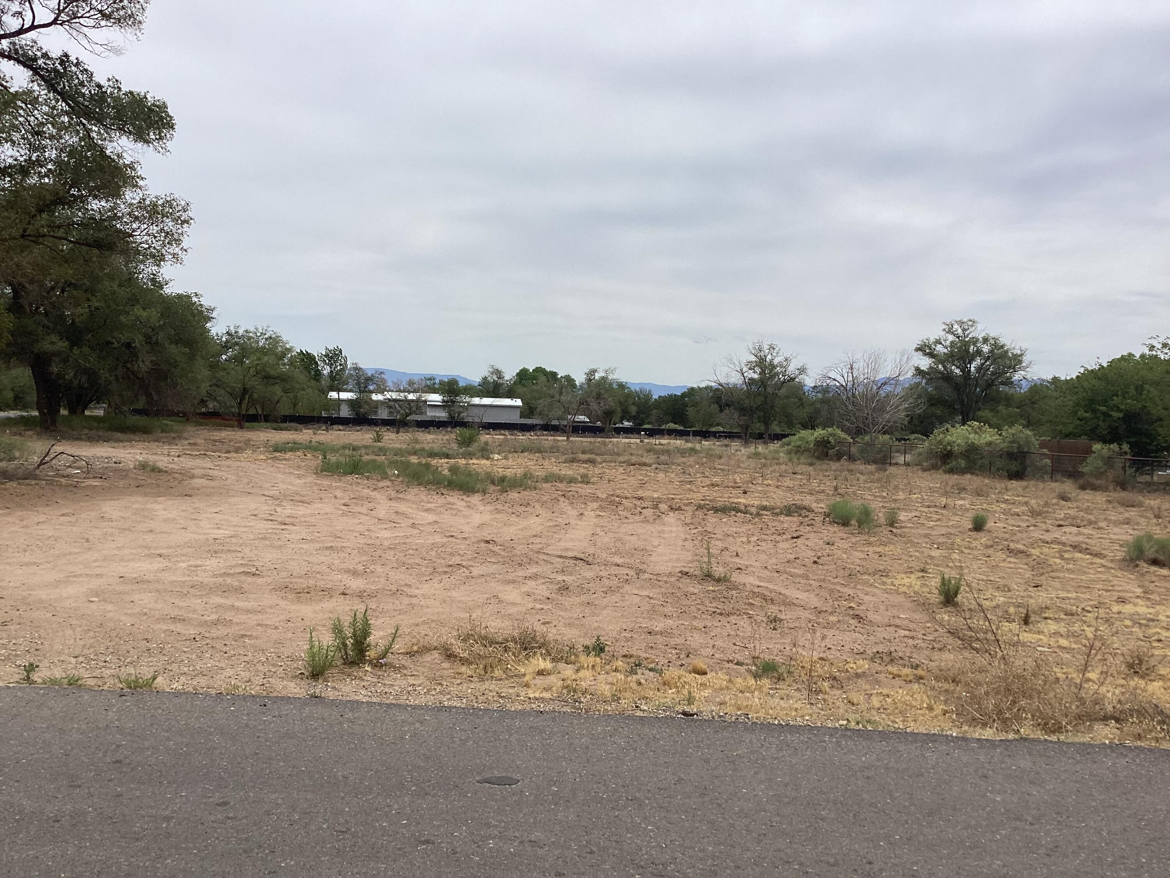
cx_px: 585
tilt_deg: -1.1
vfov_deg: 45.4
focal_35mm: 31
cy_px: 439
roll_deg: -2.1
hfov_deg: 58.4
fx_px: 1048
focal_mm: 3.3
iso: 25
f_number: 2.4
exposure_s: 1/2809
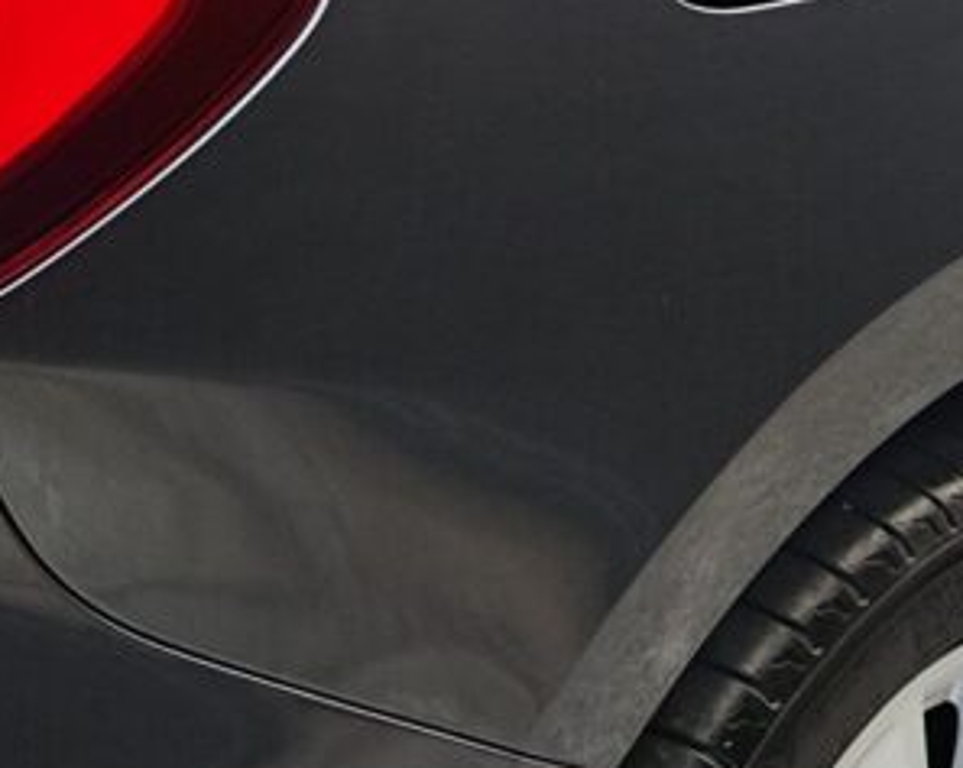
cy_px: 117
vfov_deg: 12.7
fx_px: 3445
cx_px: 246
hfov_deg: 15.8
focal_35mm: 121
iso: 50
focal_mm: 7.01
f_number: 1.69
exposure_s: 1/301
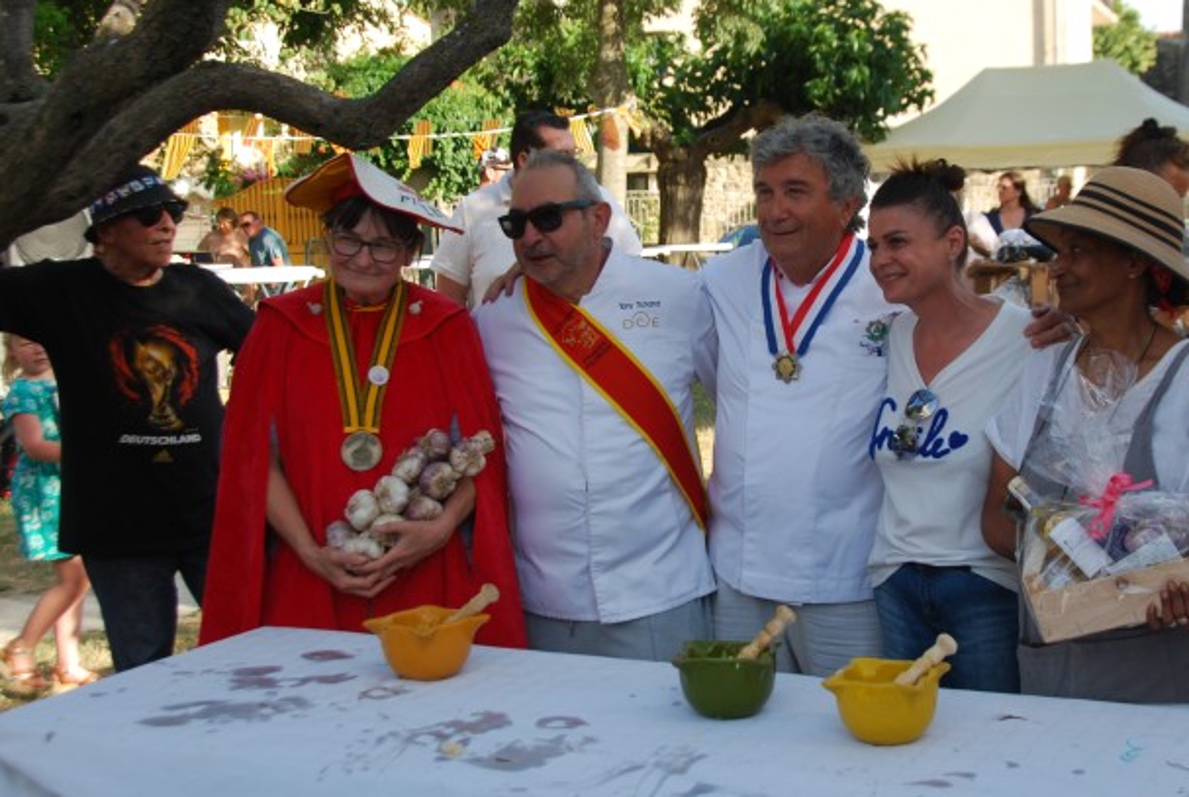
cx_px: 750
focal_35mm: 60
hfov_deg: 33.3
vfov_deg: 22.8
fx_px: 1976
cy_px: 398
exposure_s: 1/125
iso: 100
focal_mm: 27
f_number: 5.6
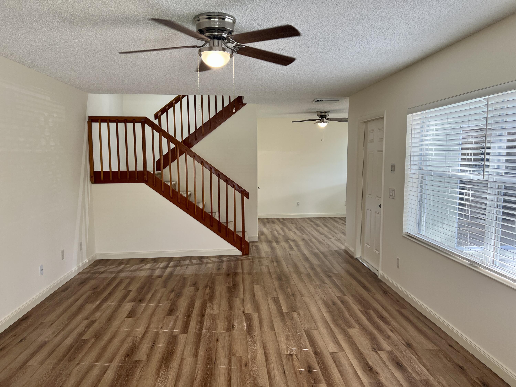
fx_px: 388
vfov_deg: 53.1
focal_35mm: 26
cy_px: 194
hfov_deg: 67.3
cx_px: 258
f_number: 1.5
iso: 100
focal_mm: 5.7
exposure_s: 1/120
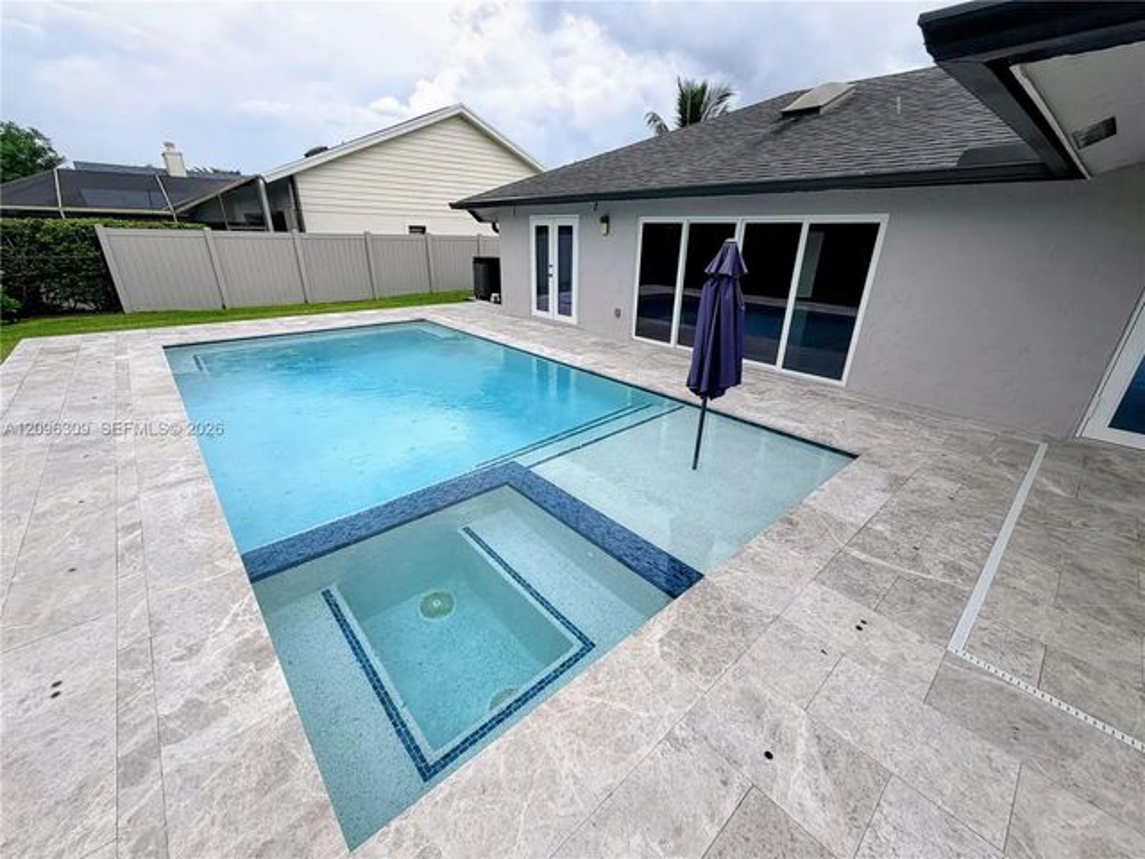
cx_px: 572
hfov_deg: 102.1
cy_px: 430
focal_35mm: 14
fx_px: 463
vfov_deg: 85.7
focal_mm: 2.22
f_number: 2.2
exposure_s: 1/726
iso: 40
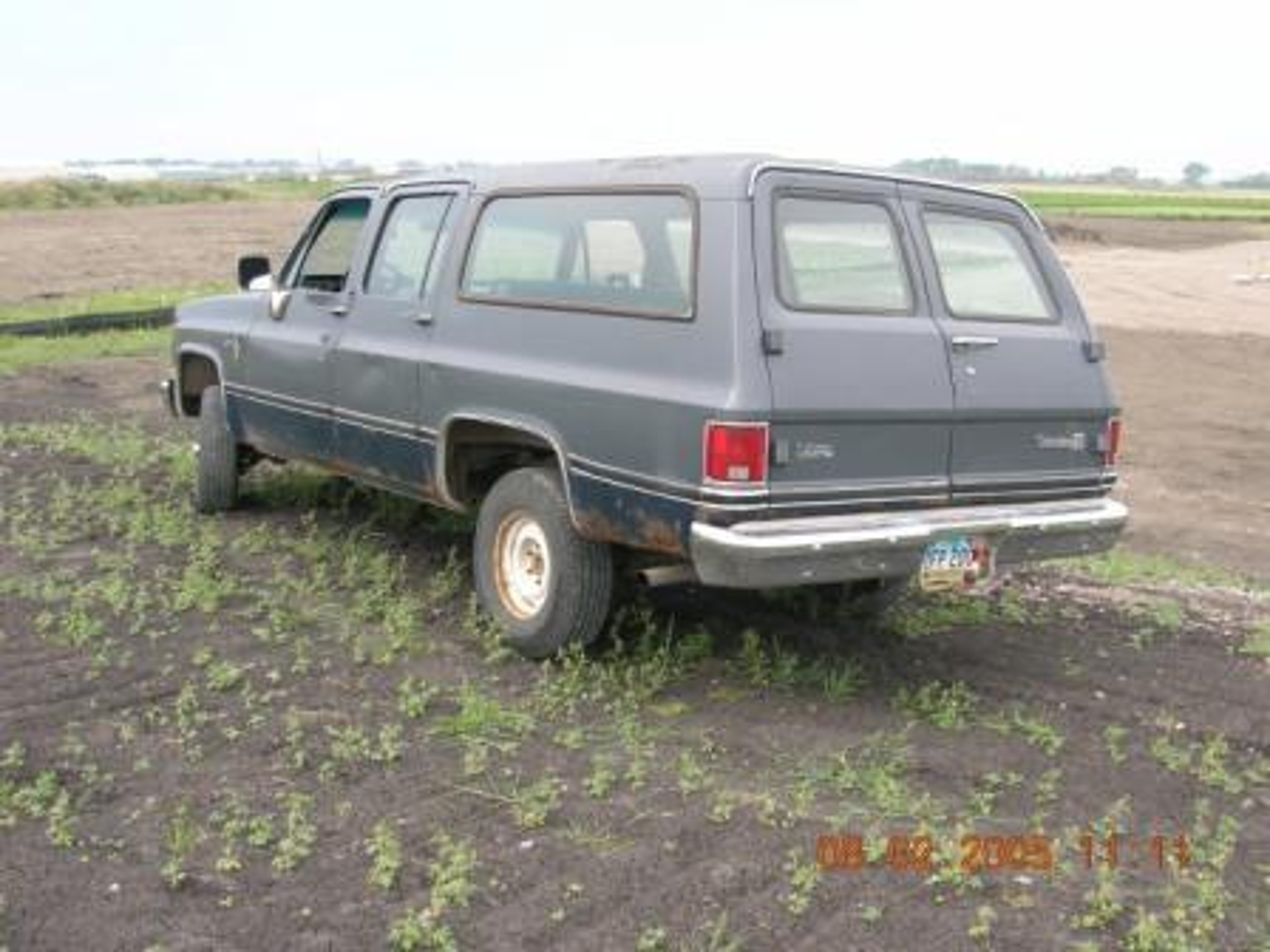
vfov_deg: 37.7
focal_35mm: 38
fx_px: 1394
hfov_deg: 49.0
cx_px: 635
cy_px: 476
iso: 50
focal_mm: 6.4
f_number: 5
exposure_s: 1/89.4
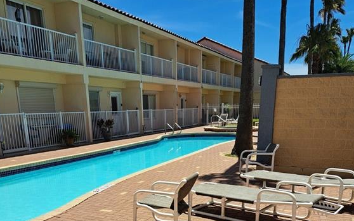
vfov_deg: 33.6
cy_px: 215
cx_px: 178
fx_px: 338
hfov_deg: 55.3
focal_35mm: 35
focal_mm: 5.23
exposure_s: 1/1185
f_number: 1.8
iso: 50
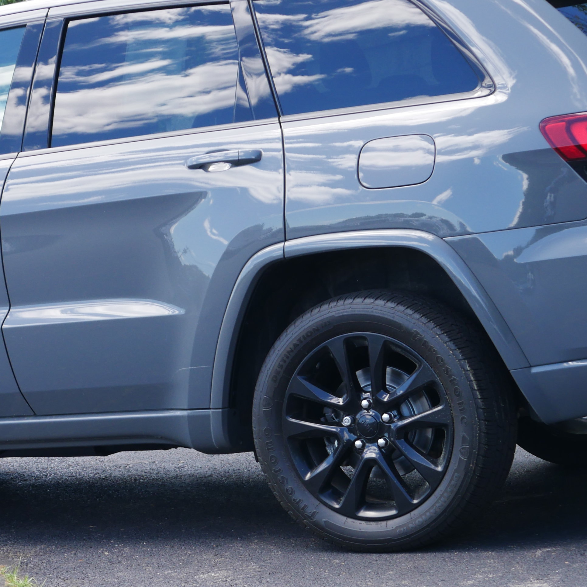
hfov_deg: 12.2
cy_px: 306
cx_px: 158
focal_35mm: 143
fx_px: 2743
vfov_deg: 12.2
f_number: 5.4
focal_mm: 34
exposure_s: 1/125
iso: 200
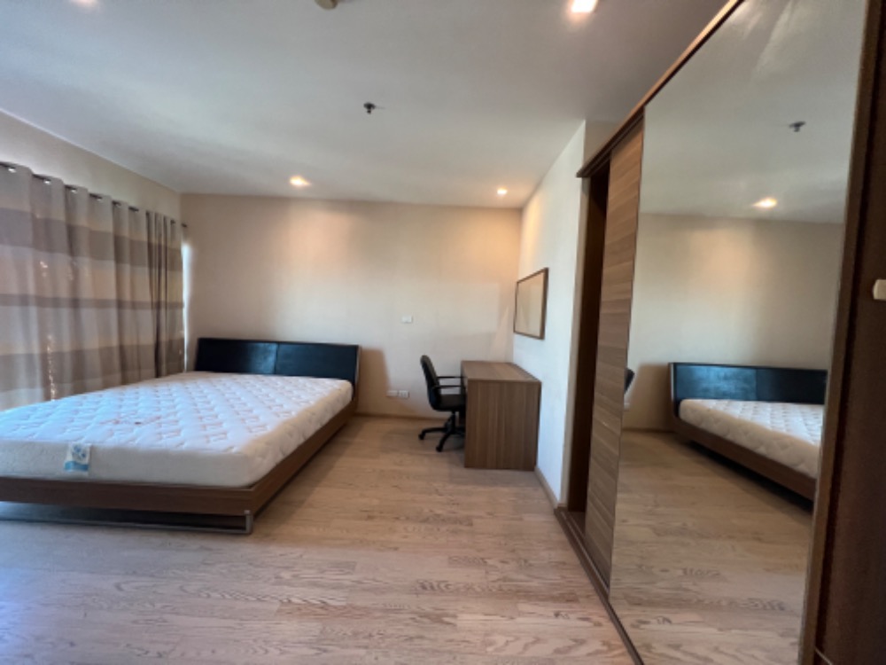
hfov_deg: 106.2
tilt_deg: +1.4
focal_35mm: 13
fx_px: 333
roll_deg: -1.4
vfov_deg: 89.9
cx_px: 443
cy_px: 332
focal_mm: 1.57
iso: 250
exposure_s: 1/100
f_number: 1.8
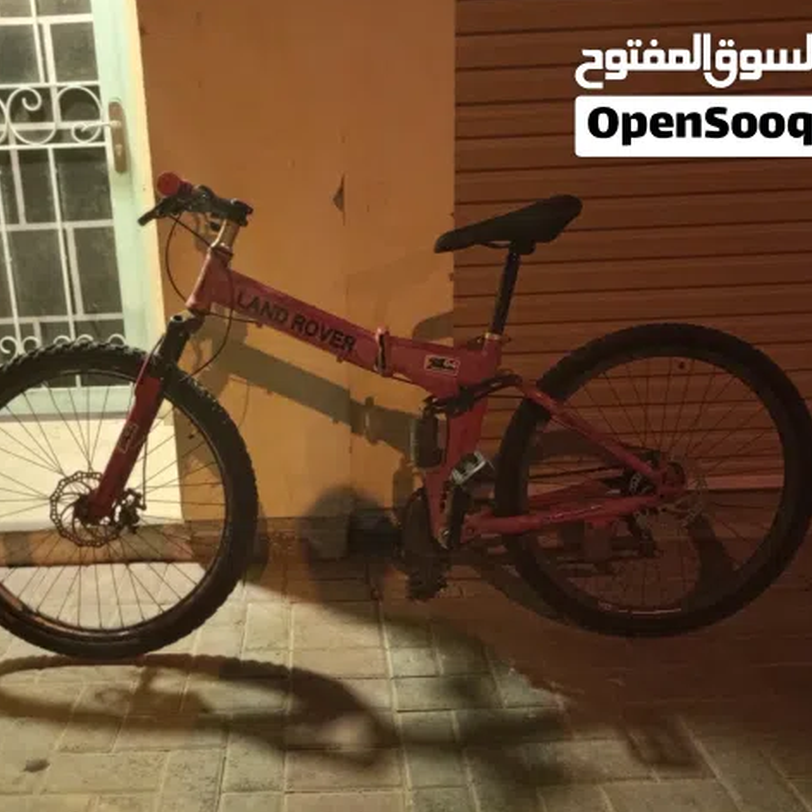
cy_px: 405
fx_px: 796
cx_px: 315
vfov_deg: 54.0
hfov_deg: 53.6
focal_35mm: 30
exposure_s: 1/25
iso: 3741
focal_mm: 4.69
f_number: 1.79
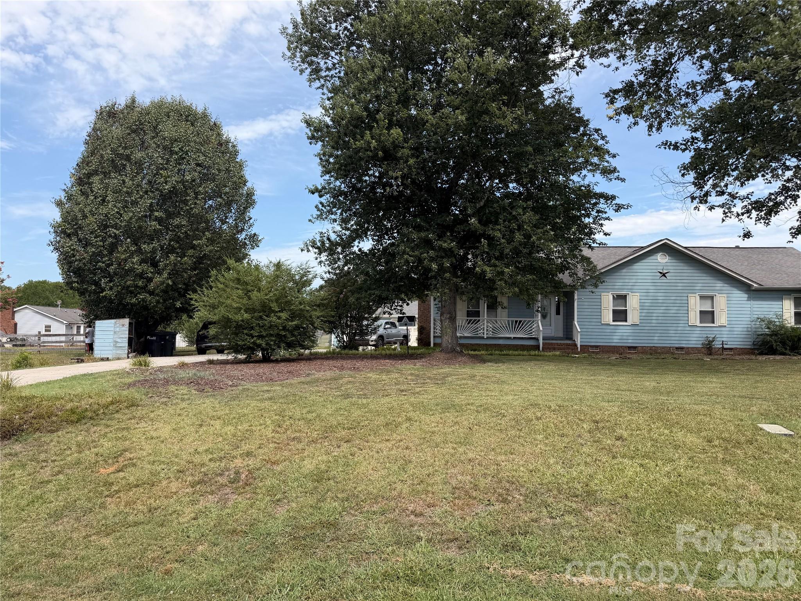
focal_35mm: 24
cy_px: 300
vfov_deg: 56.8
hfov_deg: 71.6
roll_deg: -0.6
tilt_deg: +2.8
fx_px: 555
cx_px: 400
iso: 80
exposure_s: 1/2445
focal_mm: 6.76
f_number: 1.78
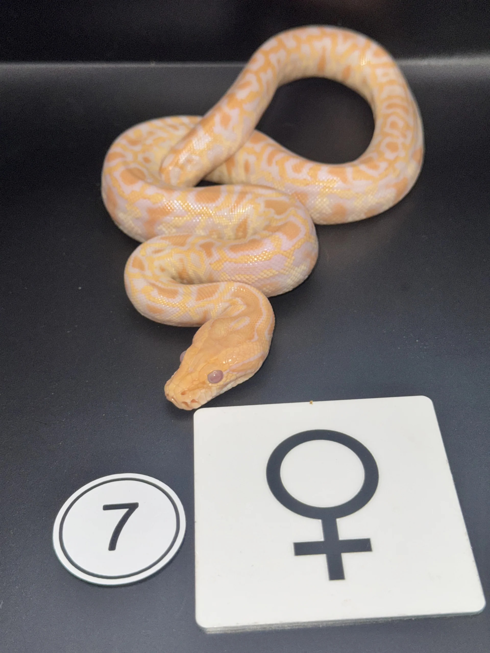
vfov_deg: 39.7
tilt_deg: -45.2
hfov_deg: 30.3
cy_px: 326
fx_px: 906
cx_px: 245
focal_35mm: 48
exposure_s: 1/309
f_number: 1.78
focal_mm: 6.76
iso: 50
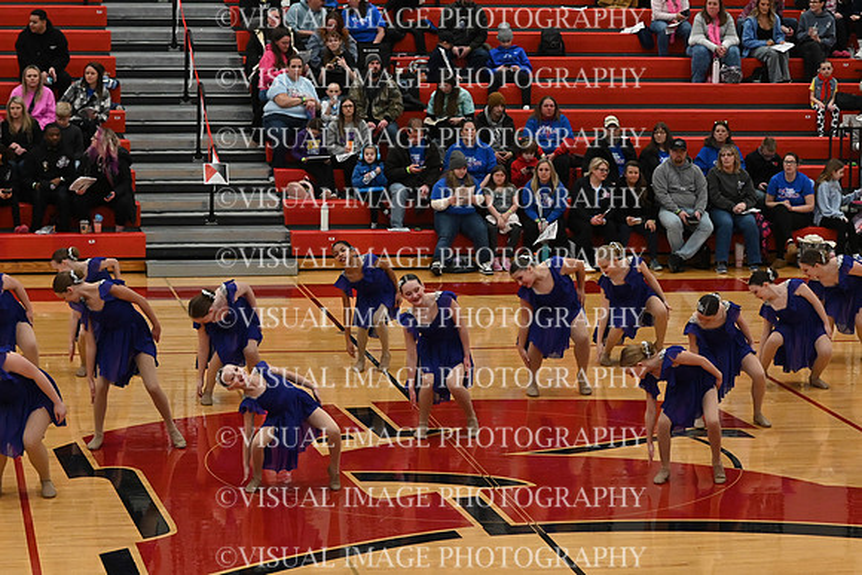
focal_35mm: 105
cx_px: 431
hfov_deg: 19.5
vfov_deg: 13.0
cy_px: 288
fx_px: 2515
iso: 5000
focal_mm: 70
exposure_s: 1/400
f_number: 4
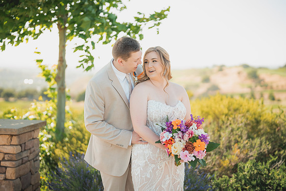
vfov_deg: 27.0
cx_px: 143
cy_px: 96
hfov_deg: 39.6
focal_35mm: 50
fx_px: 397
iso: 50
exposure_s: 1/1250
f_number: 1.2
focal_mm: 50
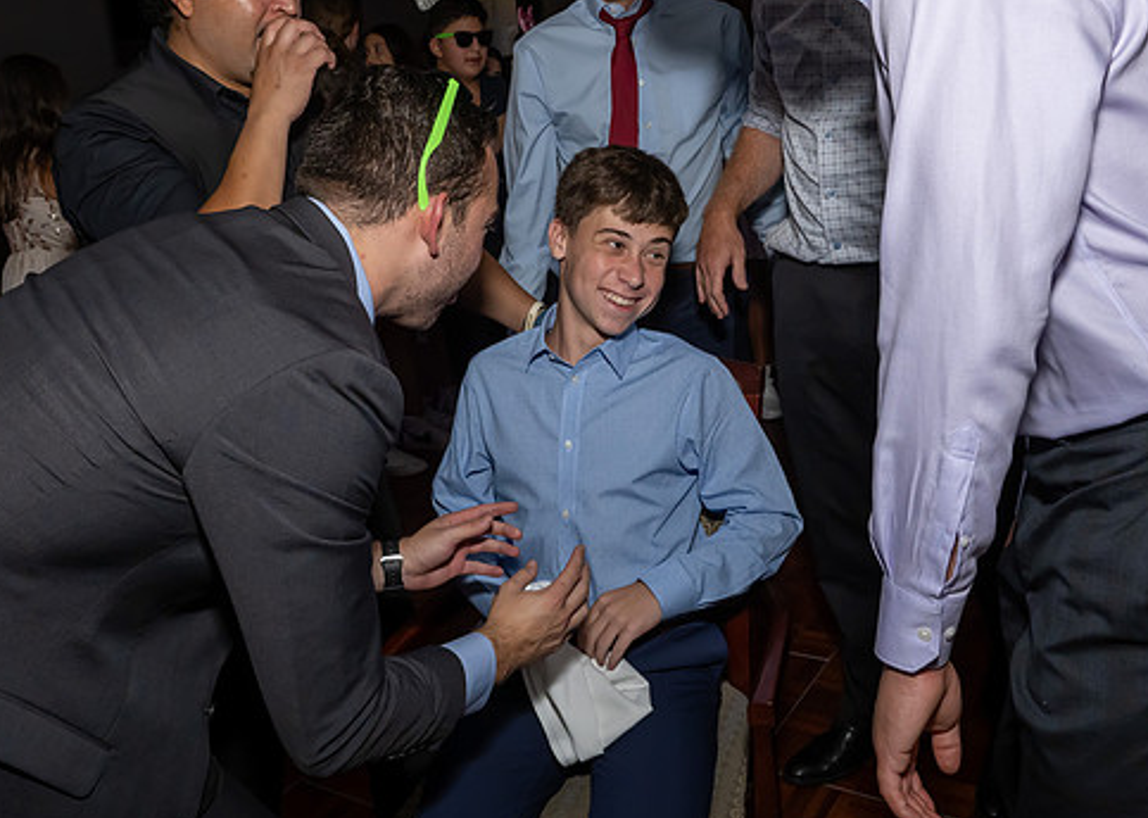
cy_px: 378
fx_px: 1075
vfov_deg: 41.6
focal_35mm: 33
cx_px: 599
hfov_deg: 56.2
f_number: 8
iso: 1000
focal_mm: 17
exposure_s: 1/250
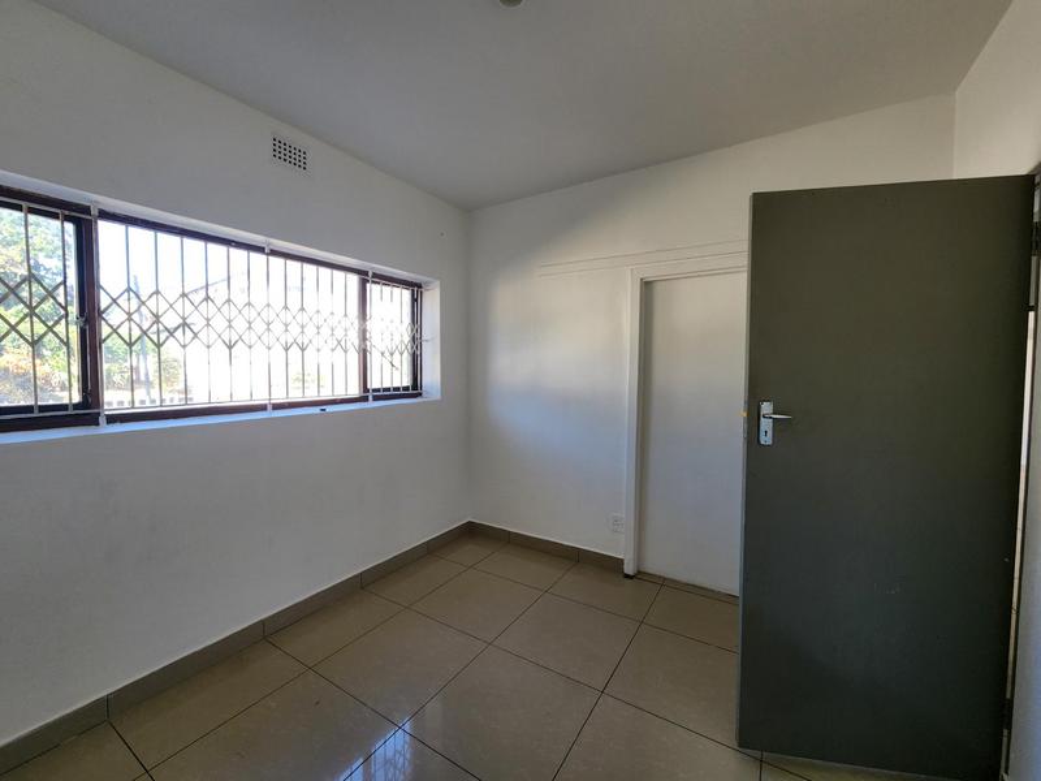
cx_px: 520
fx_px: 391
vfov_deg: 89.9
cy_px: 390
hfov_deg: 106.2
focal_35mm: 13
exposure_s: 1/100
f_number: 2.2
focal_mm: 2.2
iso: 64
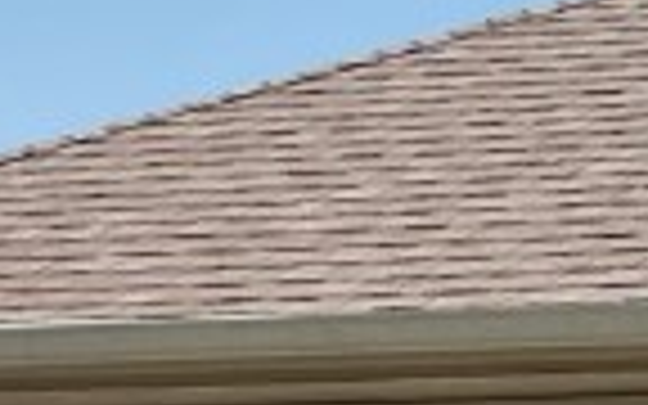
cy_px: 612
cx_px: 1926
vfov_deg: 5.9
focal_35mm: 219
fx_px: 3868
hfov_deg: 8.2
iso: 16
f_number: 1.8
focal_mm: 3
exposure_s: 1/2058
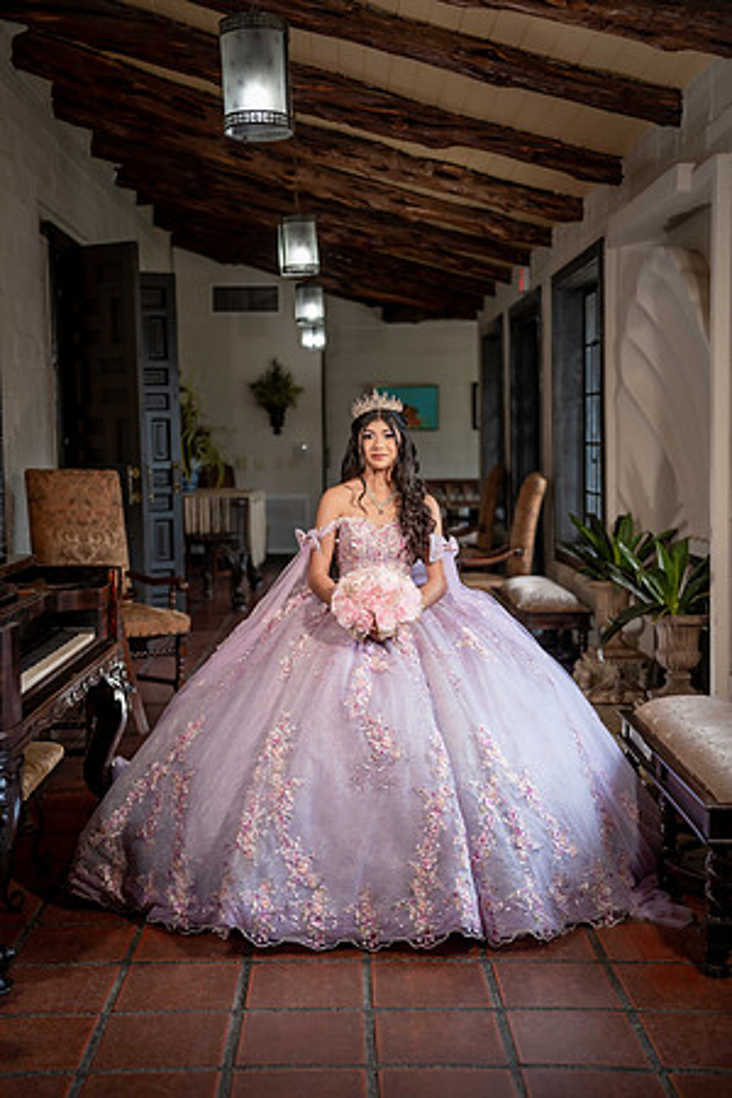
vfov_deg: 41.9
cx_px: 366
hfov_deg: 28.6
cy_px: 549
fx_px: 1433
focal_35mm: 47
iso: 400
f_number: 2.2
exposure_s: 1/400
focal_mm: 47
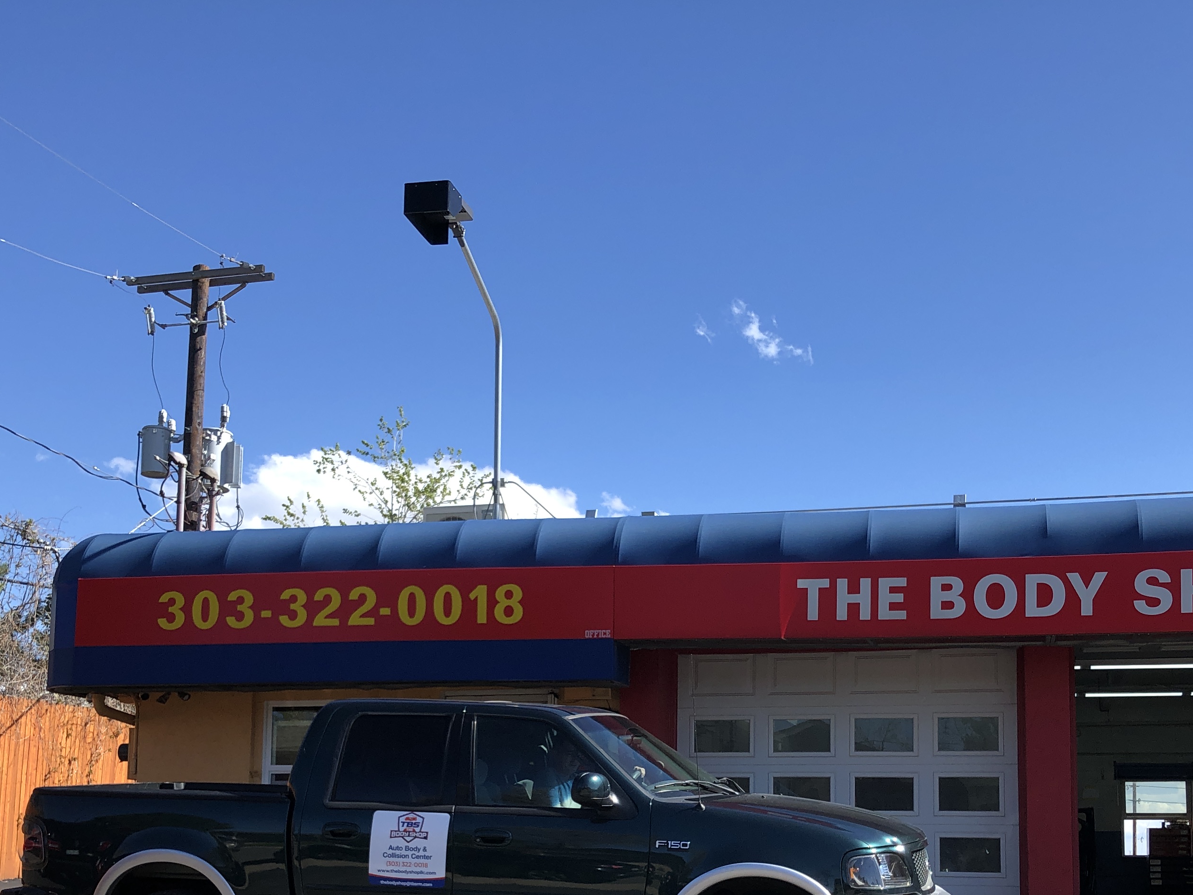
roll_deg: -0.3
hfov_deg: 42.0
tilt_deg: +2.3
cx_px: 668
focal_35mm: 45
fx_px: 1551
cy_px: 714
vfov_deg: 31.4
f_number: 1.8
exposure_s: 1/972
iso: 20
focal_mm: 3.99
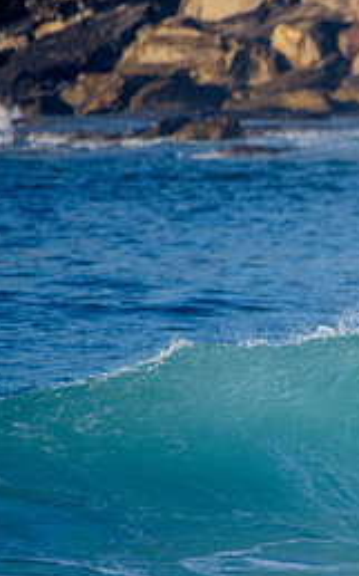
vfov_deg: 1.8
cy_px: 367
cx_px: 593
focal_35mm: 1147
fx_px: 17975
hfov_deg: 1.1
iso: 360
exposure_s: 1/2000
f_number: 5.6
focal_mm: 500
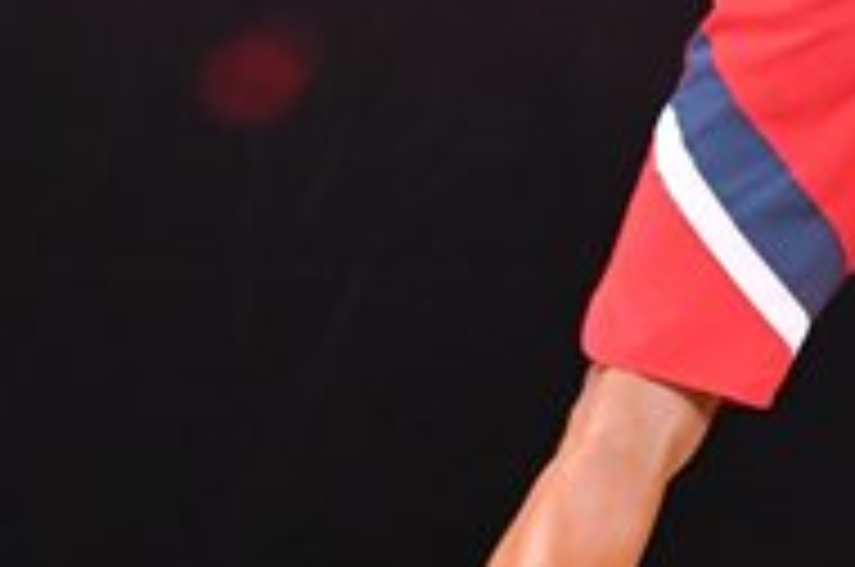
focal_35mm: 1042
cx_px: 916
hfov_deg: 2.0
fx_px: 24706
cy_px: 32
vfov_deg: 1.3
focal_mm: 170
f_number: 5.6
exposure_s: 1/400
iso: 3200
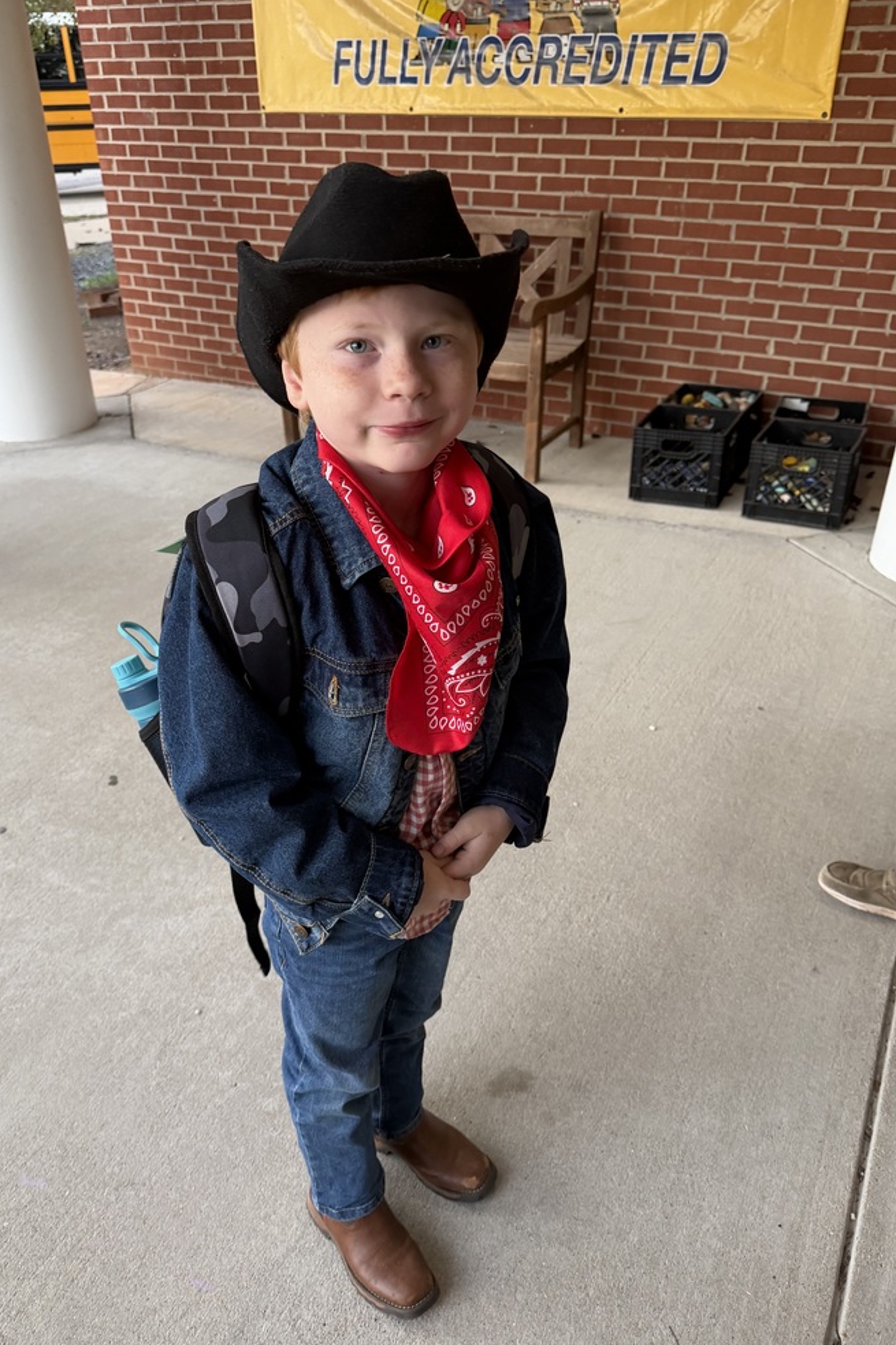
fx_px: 971
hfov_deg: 49.5
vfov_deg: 69.4
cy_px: 688
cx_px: 430
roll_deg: +1.4
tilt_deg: -33.4
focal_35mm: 26
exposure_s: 1/60
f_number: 1.78
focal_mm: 6.76
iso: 200
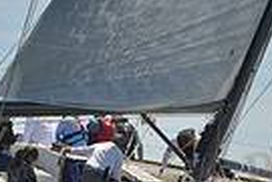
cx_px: 141
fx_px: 2433
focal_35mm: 322
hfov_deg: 6.4
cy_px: 66
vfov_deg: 4.3
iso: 280
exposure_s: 1/1250
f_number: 9
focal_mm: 75
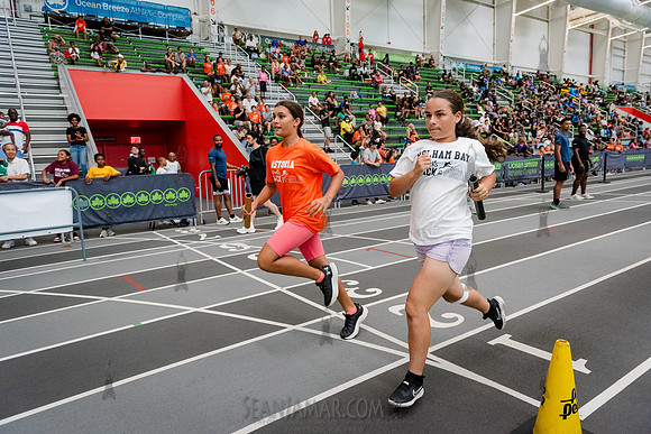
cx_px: 326
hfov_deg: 73.7
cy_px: 217
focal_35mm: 24
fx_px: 434
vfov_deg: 53.2
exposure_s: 1/1000
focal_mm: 24
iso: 6400
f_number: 3.5
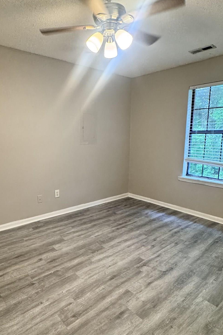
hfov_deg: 54.7
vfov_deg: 76.1
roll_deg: +0.7
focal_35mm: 23
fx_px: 214
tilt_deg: -8.5
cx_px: 90
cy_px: 168
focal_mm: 2.22
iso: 320
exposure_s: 1/120
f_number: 2.2
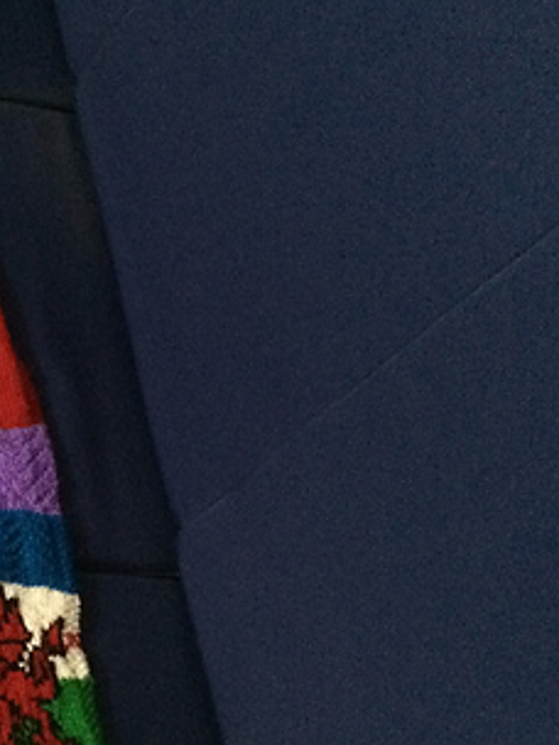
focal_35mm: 61
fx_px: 1313
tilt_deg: -52.1
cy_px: 458
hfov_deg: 23.2
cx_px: 25
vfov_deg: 31.6
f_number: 2.2
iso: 400
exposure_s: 1/17
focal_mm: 4.15
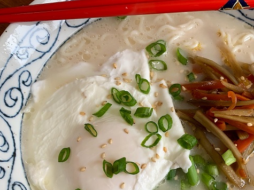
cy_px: 149
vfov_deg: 32.7
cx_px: 169
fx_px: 315
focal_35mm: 43
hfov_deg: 43.3
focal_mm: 4.25
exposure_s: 1/121
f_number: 1.8
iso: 50
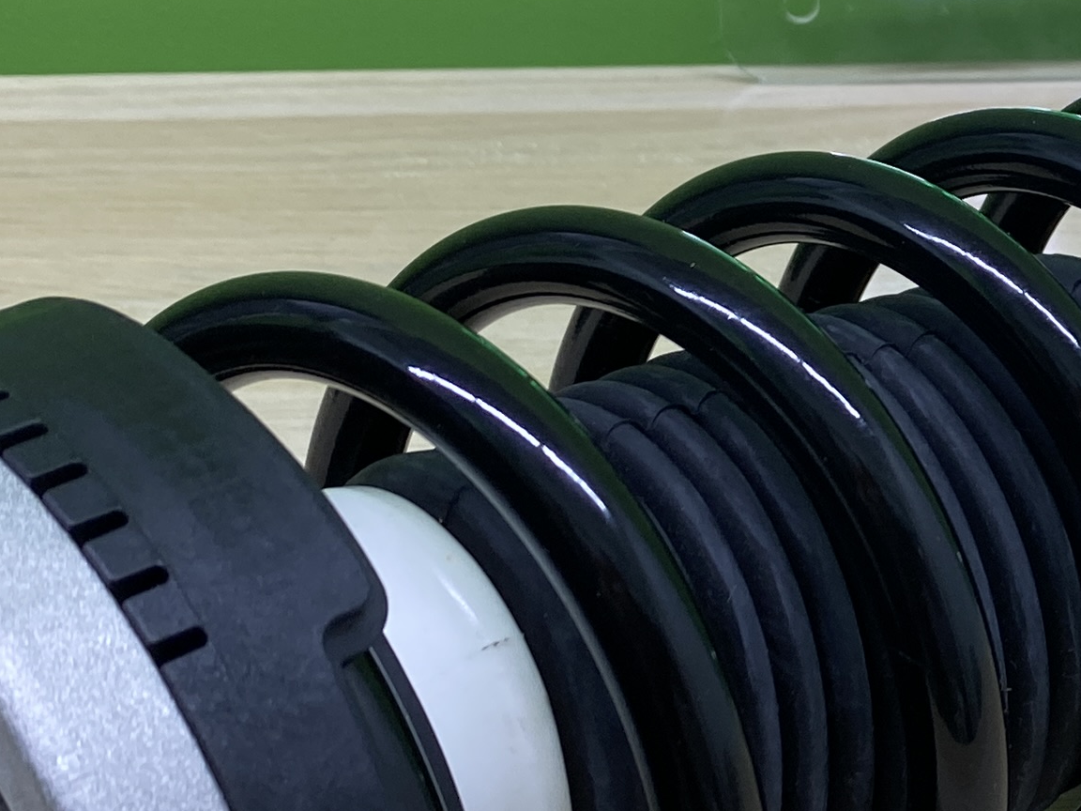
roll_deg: -3.2
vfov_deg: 16.2
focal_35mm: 91
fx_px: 2842
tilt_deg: -23.8
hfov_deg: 20.4
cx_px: 1241
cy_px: 275
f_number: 1.8
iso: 64
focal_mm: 4.25
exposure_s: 1/77
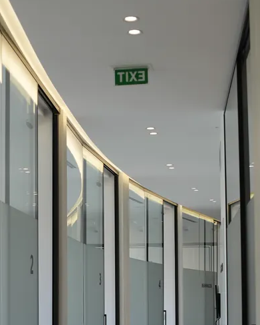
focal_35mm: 83
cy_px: 262
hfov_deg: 18.5
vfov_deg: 22.7
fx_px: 798
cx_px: 97
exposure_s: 1/60
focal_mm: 24
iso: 100
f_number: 4
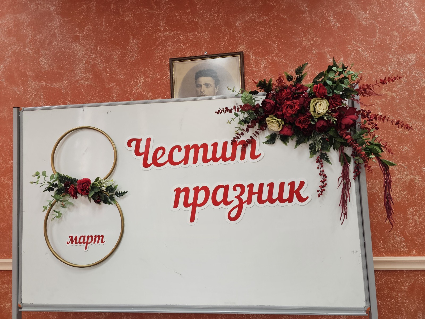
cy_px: 160
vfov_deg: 58.9
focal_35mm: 23
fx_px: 282
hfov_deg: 73.9
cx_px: 212
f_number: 1.7
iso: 250
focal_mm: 6.3
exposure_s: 1/100
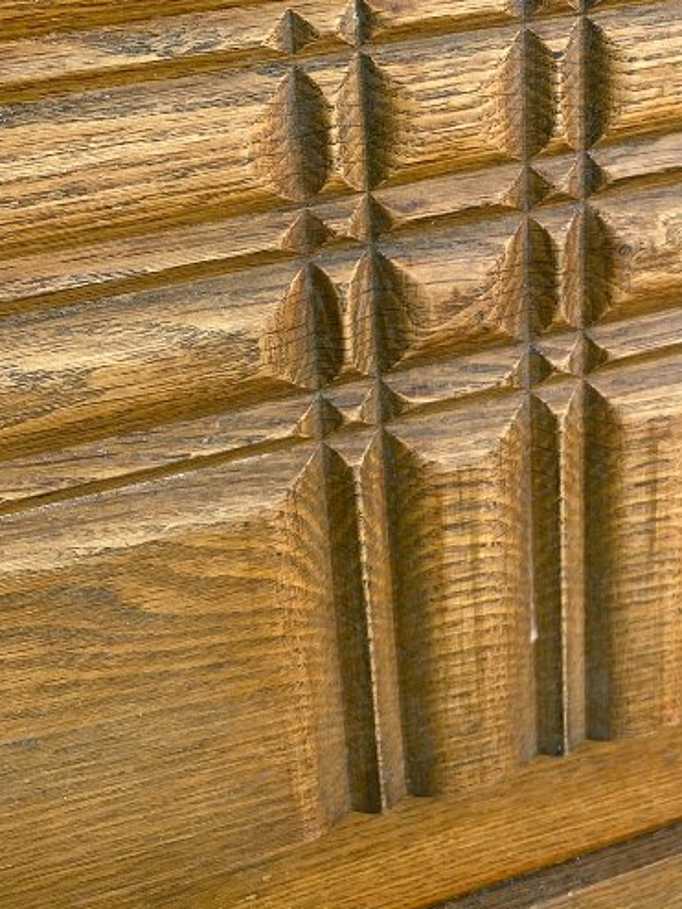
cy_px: 4
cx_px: 645
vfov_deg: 28.8
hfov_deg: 22.6
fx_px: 1656
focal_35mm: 63
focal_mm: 4.25
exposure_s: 1/256
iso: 32
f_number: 1.8
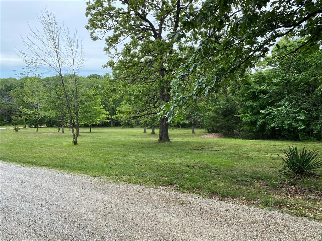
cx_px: 161
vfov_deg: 53.1
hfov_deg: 67.3
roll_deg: -2.9
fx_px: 242
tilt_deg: -5.9
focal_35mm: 26
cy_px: 120
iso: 32
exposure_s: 1/678
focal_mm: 4.25
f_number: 1.8
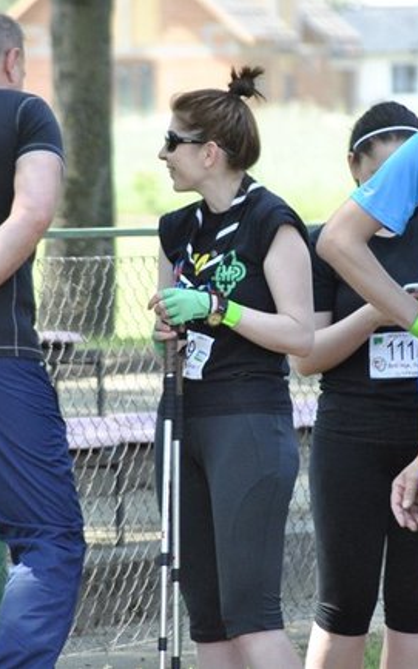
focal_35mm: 459
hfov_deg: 2.9
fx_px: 8372
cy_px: 334
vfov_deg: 4.6
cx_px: 273
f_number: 5.6
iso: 800
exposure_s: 1/400
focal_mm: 200
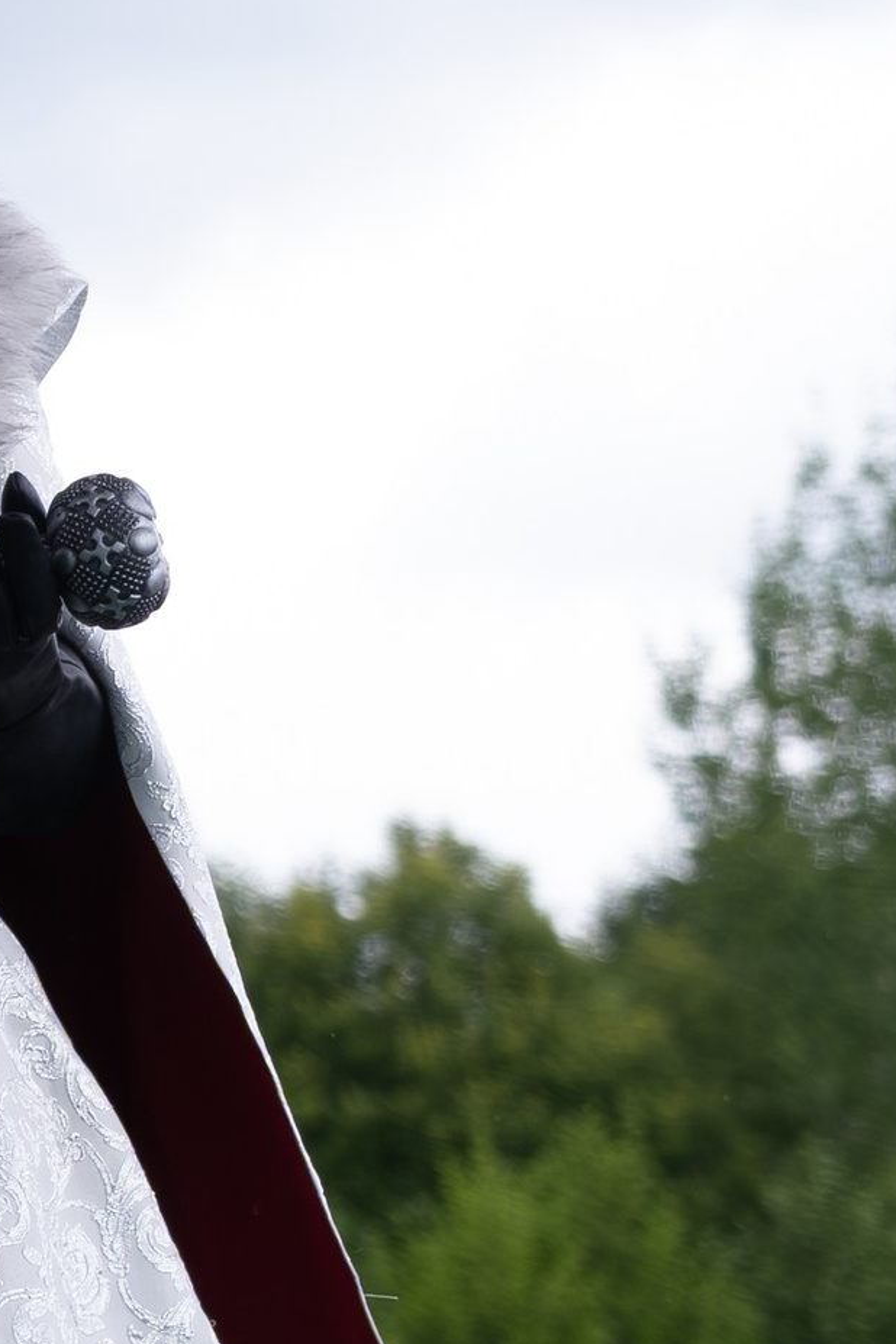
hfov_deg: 4.0
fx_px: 12842
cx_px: -576
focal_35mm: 344
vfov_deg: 6.0
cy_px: 480
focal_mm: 55
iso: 500
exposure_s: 1/1250
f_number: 3.6
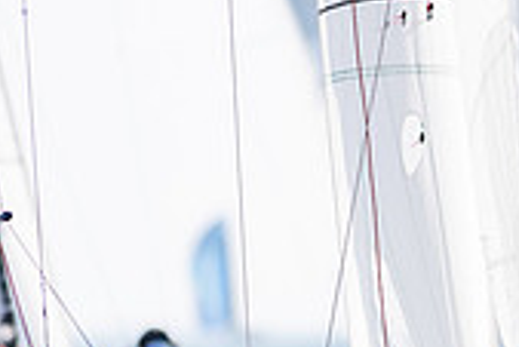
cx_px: 583
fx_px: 22566
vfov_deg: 0.9
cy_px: 520
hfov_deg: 1.3
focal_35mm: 1564
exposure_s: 1/2500
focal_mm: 300
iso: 200
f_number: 5
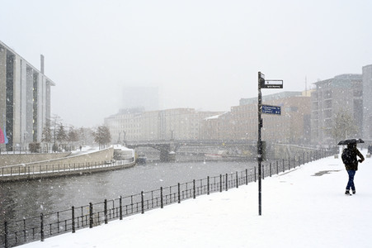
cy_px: 124
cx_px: 186
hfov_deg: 36.3
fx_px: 568
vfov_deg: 24.6
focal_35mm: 55
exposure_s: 1/250
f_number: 10
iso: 1600
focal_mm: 55
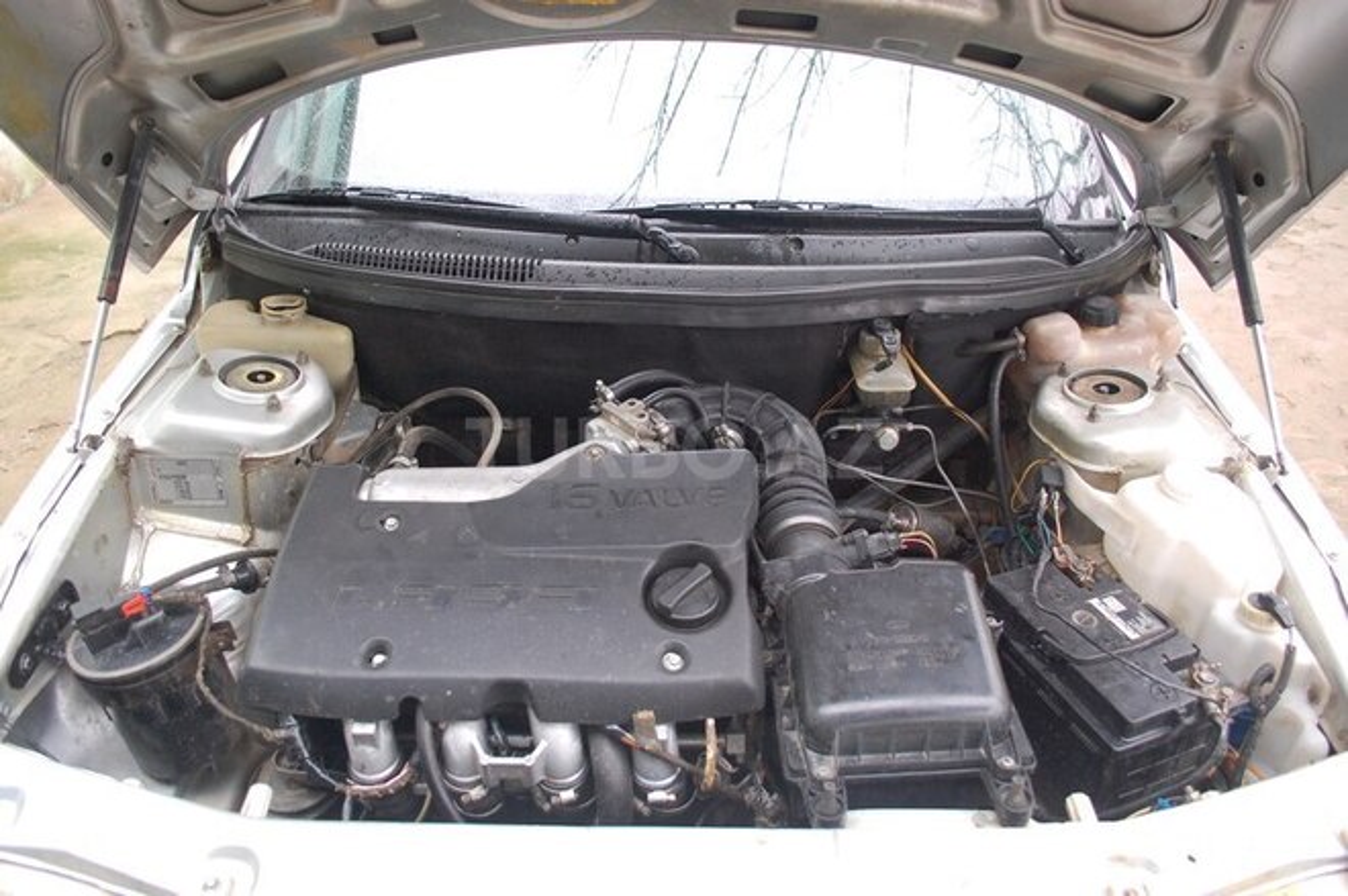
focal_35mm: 27
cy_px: 448
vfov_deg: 47.9
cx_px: 674
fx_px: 1010
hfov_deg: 67.4
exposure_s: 1/50
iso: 400
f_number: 3.5
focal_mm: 18
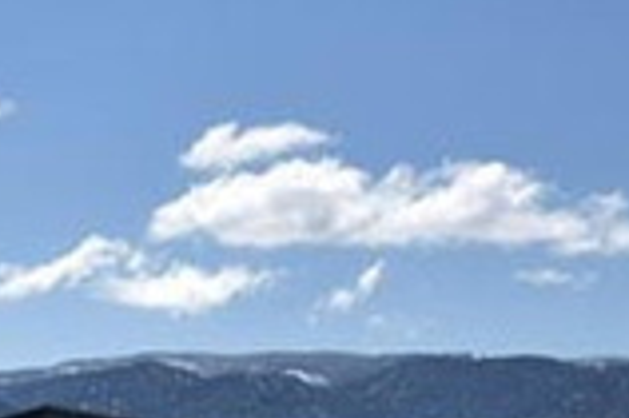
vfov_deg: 9.2
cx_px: -255
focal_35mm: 146
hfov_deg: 13.4
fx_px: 2548
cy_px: 527
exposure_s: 1/1600
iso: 100
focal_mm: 24
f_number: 4
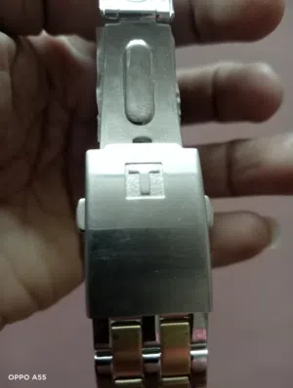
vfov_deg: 63.4
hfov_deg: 49.9
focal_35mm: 28
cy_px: 194
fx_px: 315
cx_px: 146
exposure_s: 1/33.3
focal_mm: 4.04
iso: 1200
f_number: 1.8
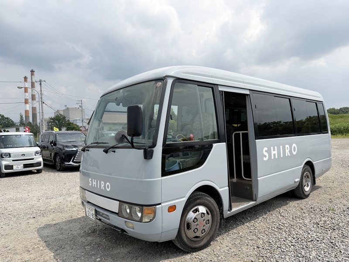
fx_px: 242
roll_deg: +1.0
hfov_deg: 71.6
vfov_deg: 56.8
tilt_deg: -2.0
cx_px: 174
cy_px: 131
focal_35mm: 24
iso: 80
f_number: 1.78
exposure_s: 1/7353
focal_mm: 6.76
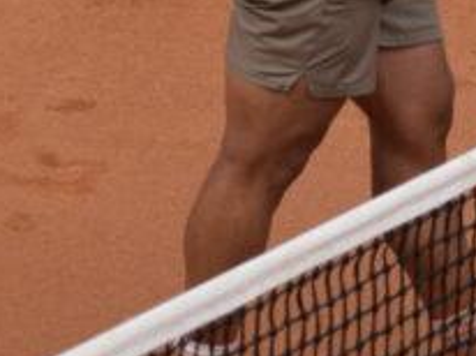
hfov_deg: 2.4
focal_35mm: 838
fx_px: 11510
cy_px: -207
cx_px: 585
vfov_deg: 1.8
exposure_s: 1/2500
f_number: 5
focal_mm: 116
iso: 800
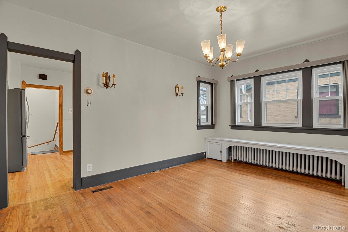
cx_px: 174
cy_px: 116
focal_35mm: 17
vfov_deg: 70.4
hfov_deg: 93.3
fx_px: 164
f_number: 8
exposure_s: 4
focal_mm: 17
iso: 250
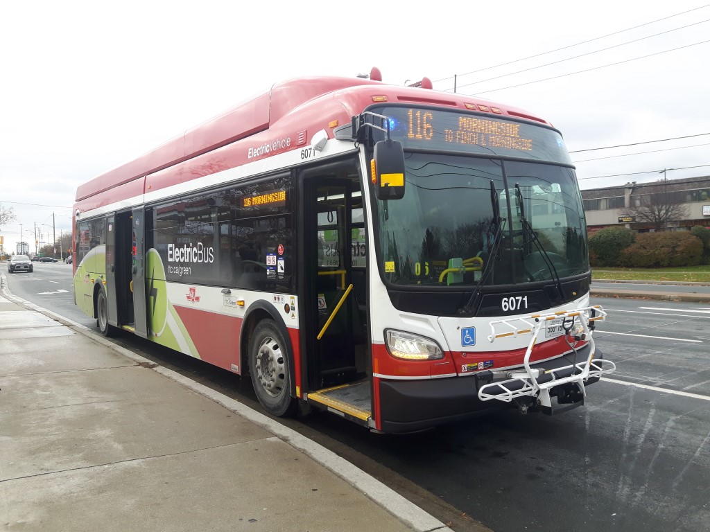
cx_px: 355
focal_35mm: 31
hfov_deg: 58.4
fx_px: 636
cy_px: 266
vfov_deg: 45.4
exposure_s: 1/332
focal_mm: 3.7
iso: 40
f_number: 1.9
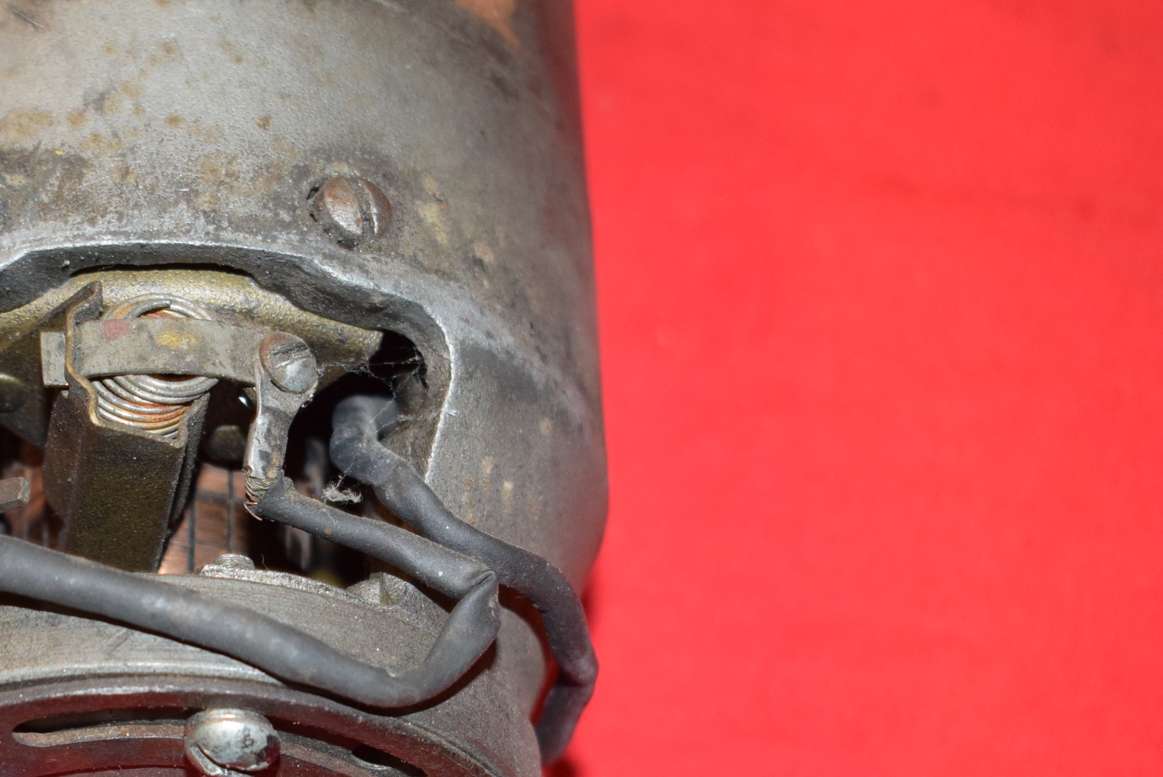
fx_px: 3007
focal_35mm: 93
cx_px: 198
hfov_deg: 21.6
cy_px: 547
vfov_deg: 14.7
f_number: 5.6
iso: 800
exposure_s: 1/160
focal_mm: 36
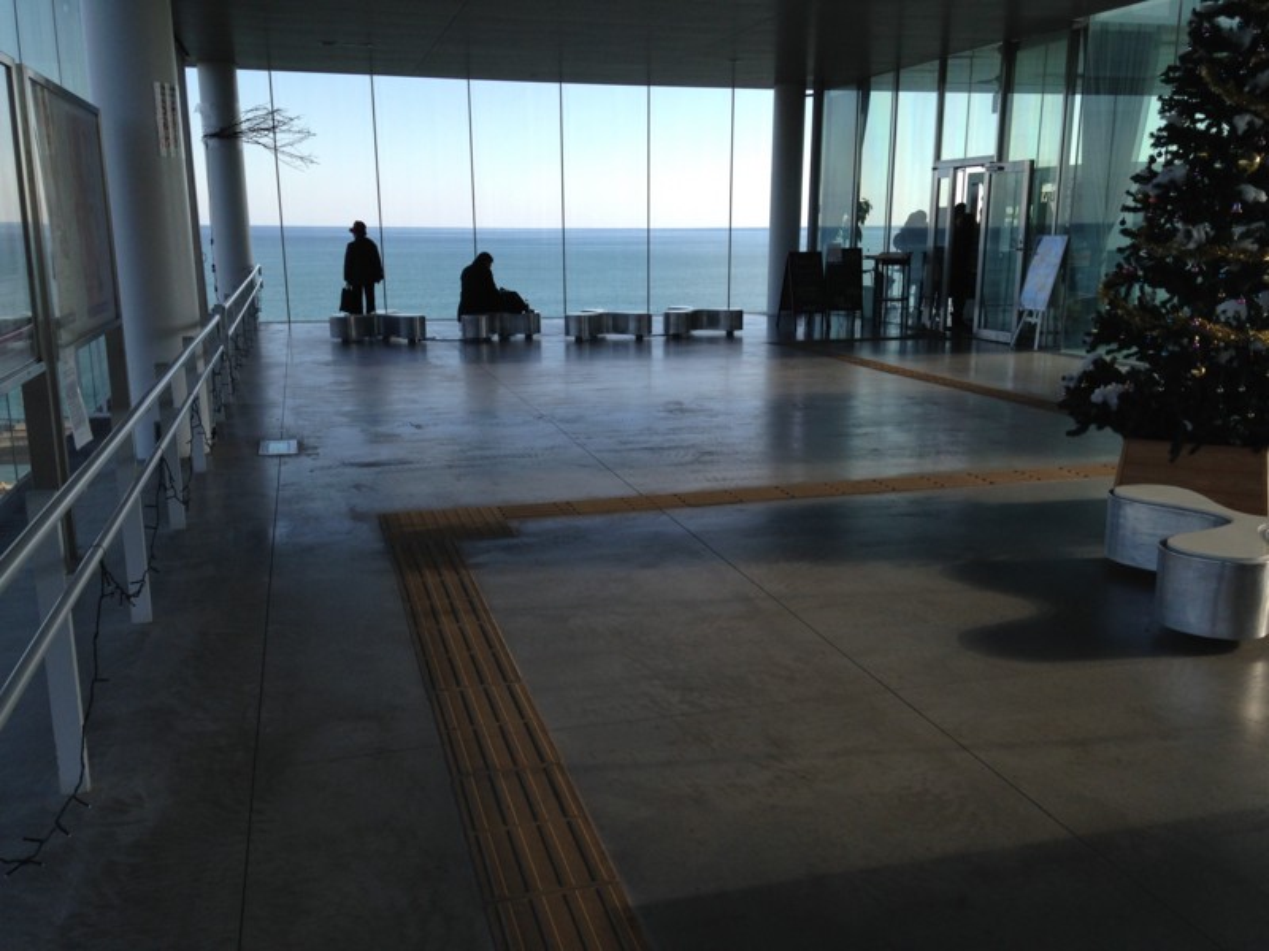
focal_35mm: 33
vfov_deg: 42.9
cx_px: 634
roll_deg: +0.3
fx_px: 1210
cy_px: 476
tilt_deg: -14.7
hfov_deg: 55.4
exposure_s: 1/583
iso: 50
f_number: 2.4
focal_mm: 4.12
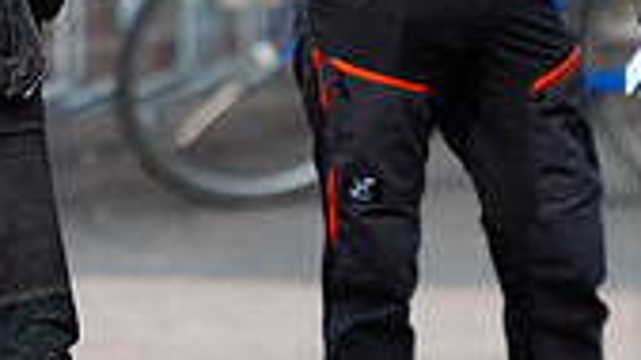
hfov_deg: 3.0
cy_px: -76
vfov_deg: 1.7
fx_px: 12202
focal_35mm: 718
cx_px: 87
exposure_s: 1/1250
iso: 110
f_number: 3.2
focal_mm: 200
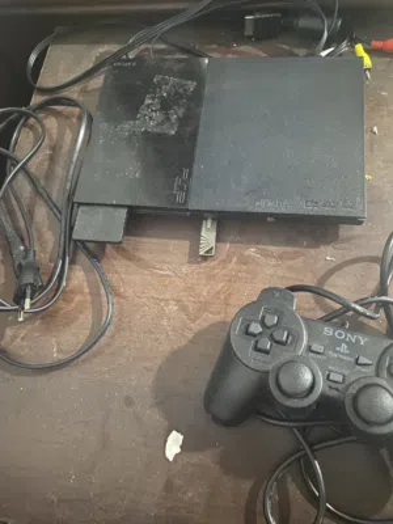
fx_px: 394
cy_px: 262
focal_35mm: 26
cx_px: 196
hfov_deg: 53.1
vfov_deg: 67.3
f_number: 1.8
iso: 800
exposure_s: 1/8
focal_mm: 4.25
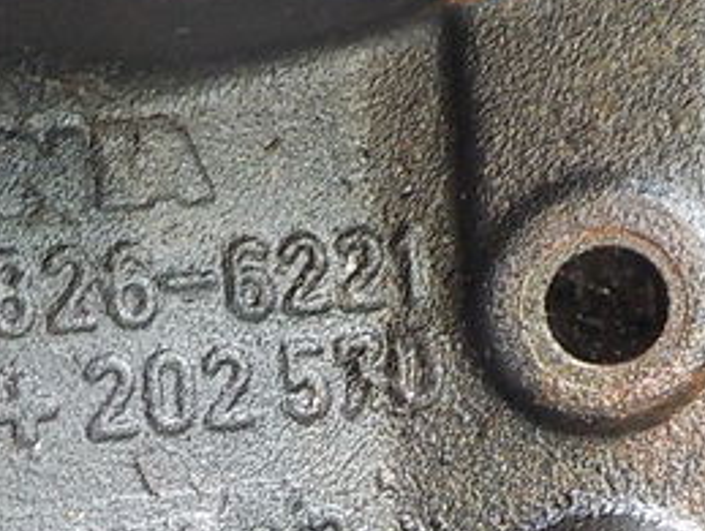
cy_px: 417
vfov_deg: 19.8
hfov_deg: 25.7
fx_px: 1509
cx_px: 106
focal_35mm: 74
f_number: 3.3
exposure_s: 1/8
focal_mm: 4.1
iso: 400
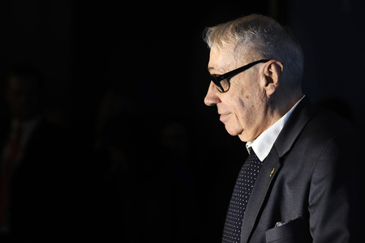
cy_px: 122
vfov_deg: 9.8
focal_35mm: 140
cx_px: 182
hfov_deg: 14.7
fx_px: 1419
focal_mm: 140
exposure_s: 1/320
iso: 200
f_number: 5
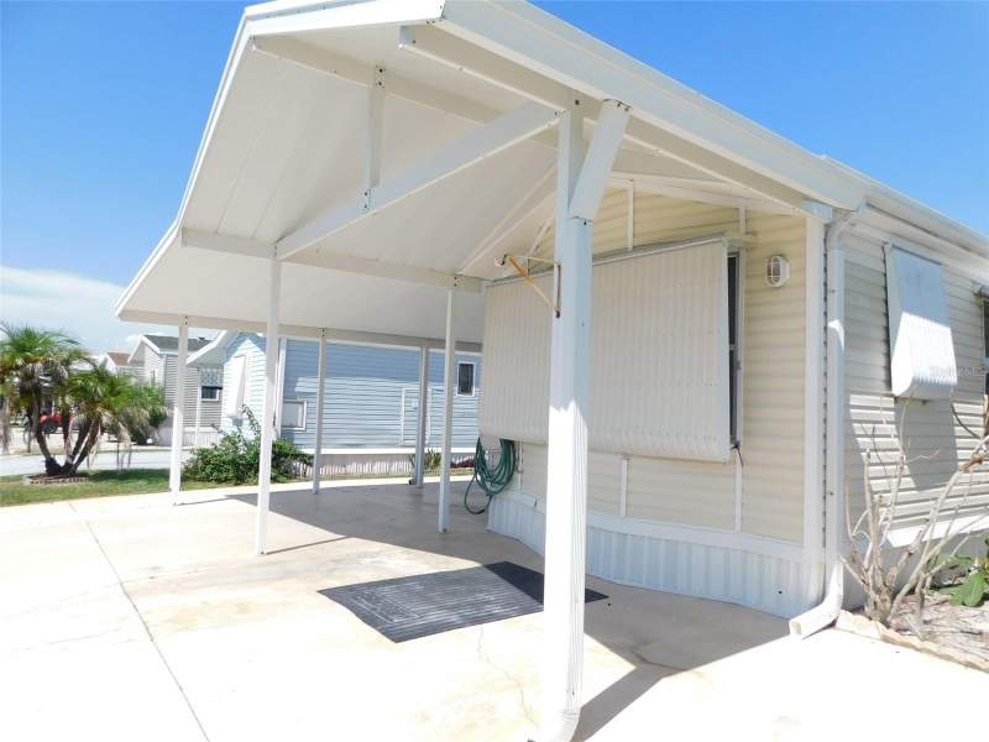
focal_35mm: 23
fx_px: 657
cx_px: 494
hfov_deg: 73.9
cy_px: 371
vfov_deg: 58.9
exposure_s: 1/400
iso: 125
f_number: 6
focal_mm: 4
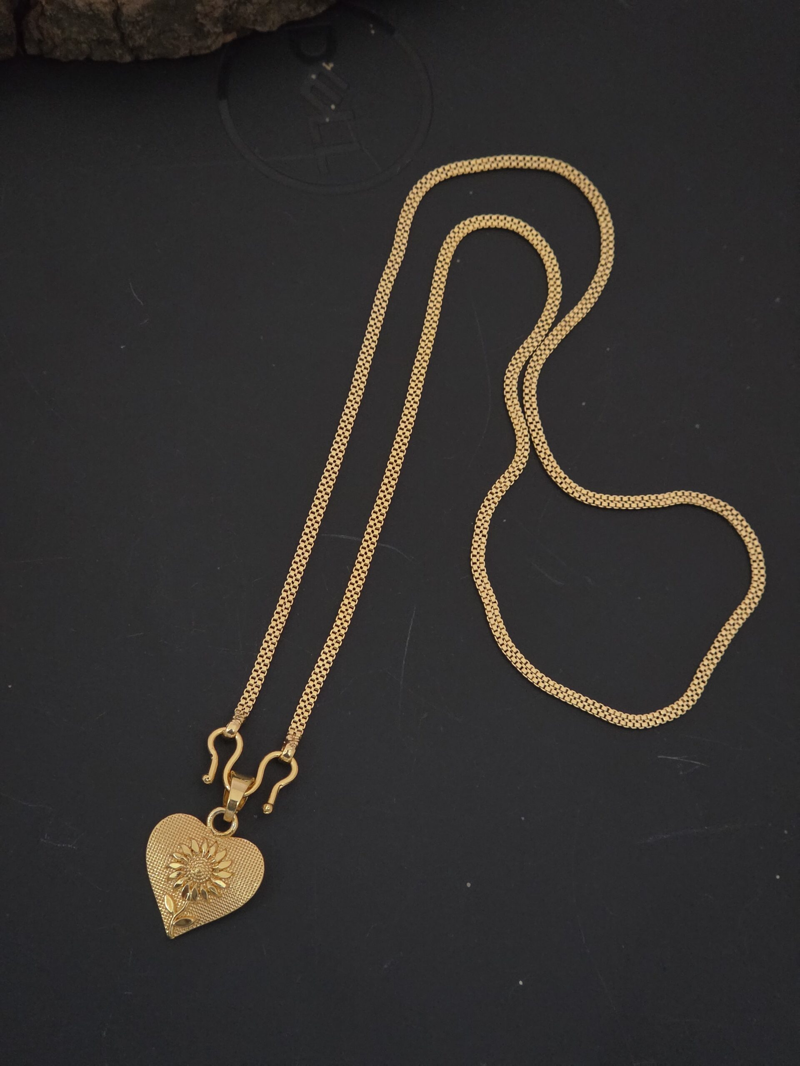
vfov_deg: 28.2
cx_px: 400
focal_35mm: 69
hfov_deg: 21.3
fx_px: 2126
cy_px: 533
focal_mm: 7
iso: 400
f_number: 2.4
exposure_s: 1/100
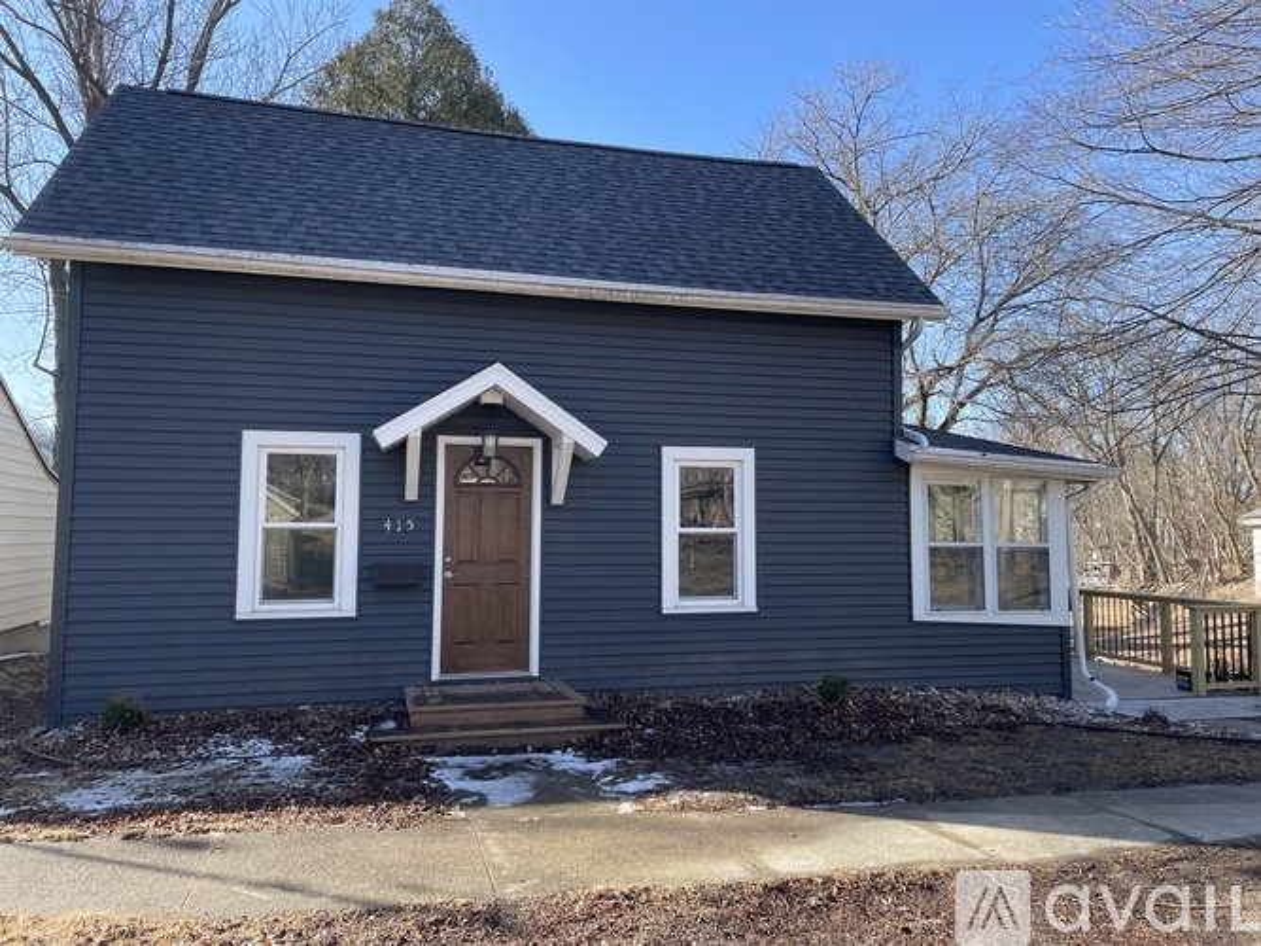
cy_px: 473
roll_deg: +0.5
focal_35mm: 26
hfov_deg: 67.3
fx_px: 947
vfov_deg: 53.0
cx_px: 630
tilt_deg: +4.9
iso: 32
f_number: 1.6
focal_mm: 4.2
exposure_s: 1/686
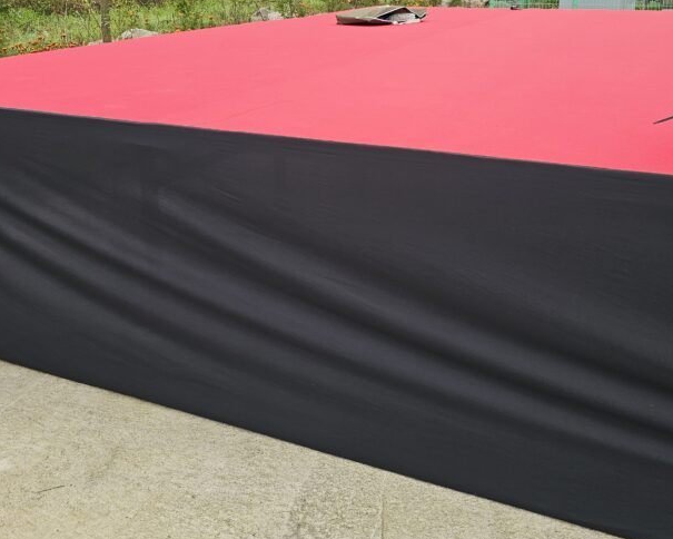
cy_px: 118
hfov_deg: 47.8
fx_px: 757
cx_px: 389
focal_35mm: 38
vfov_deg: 37.9
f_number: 1.7
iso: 50
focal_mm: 6.3
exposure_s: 1/180
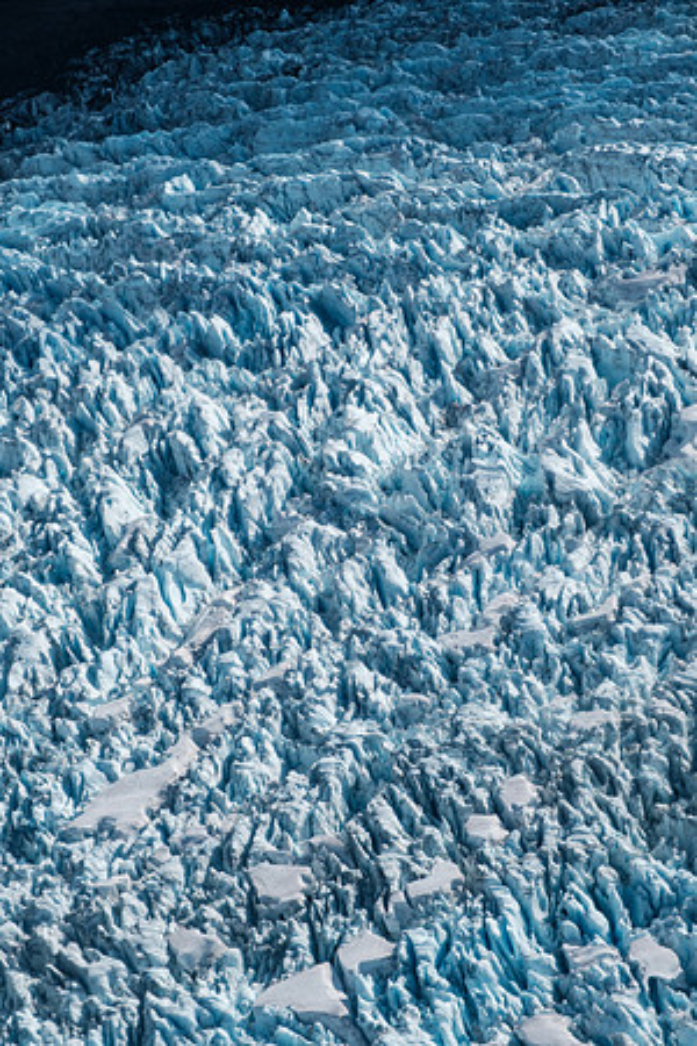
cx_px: 348
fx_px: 2410
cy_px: 523
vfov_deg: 24.5
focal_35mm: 83
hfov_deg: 16.5
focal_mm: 55
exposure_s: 1/2200
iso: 160
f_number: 6.4
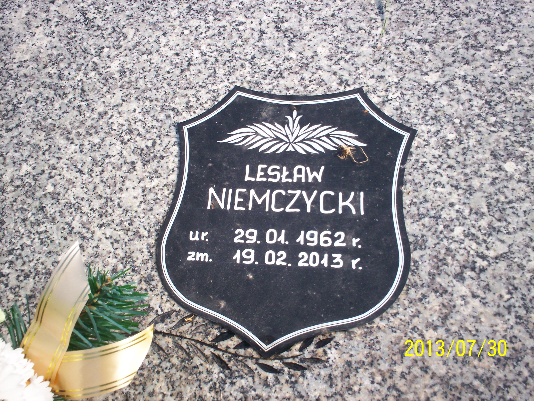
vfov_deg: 39.7
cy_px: 200
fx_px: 555
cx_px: 267
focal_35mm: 36
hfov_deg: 51.4
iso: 100
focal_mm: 6
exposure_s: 1/424
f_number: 4.5
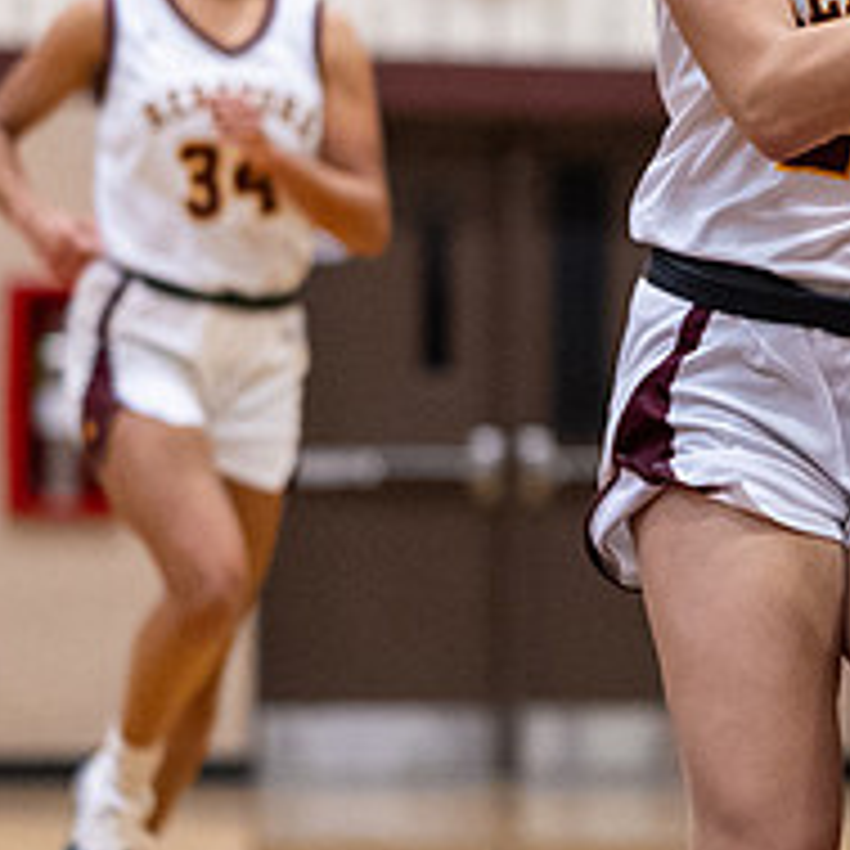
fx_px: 11224
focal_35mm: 404
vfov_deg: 4.3
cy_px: 211
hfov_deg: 4.3
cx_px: 1184
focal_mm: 85
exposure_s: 1/1250
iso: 2000
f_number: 1.8
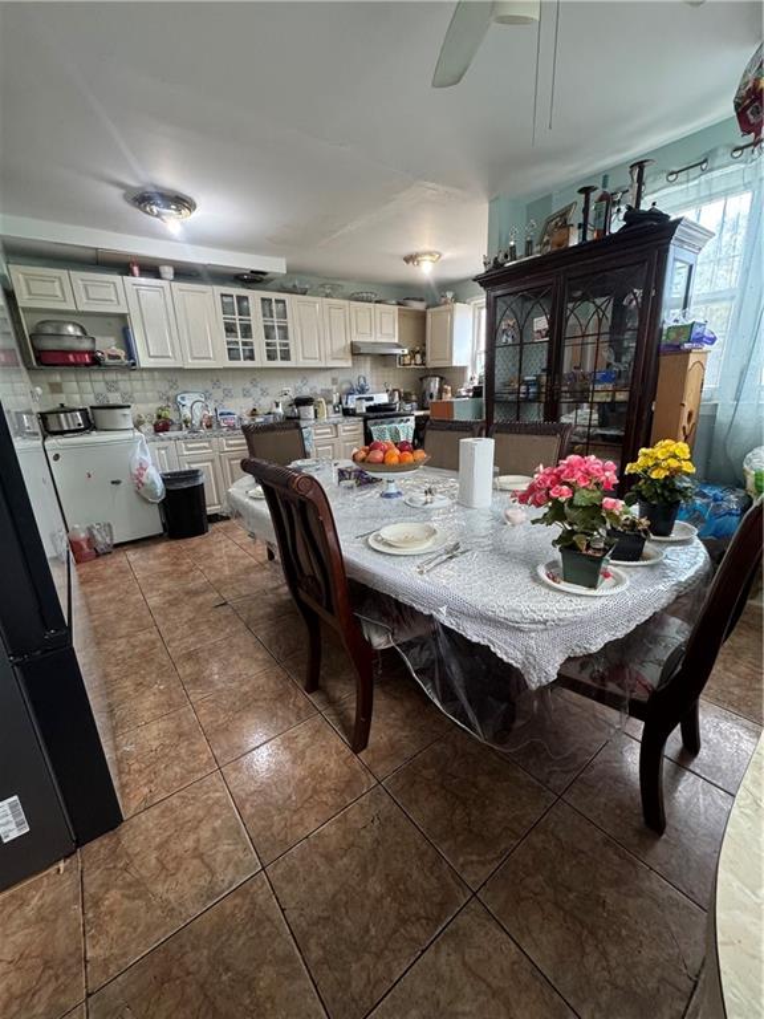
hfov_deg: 85.7
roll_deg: +2.6
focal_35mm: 14
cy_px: 510
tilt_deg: -17.2
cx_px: 382
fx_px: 412
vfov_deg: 102.1
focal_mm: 2.22
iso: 250
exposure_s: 1/60
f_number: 2.2
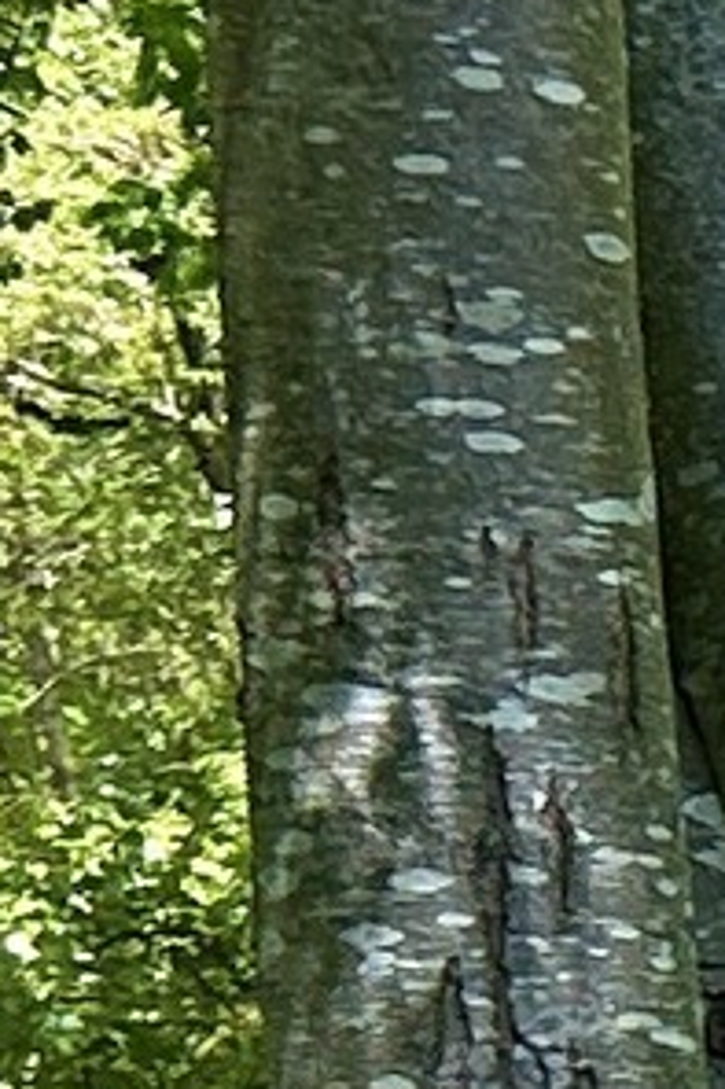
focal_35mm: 281
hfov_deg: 4.1
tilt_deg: -13.4
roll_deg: +0.6
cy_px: 2785
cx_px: 4078
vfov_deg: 6.9
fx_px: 8498
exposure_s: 1/780
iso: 50
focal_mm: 5.7
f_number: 1.5
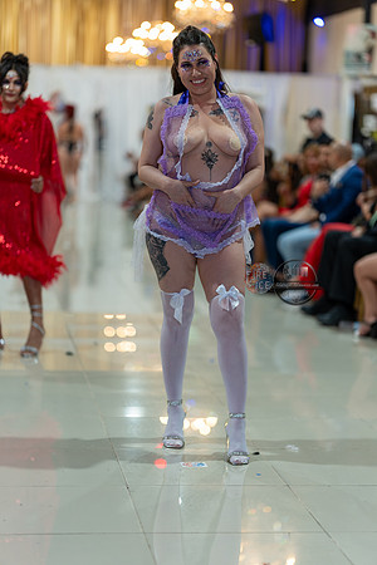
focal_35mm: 85
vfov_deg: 23.9
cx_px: 188
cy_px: 282
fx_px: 1335
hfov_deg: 16.1
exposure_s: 1/160
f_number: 1.4
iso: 125
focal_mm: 85
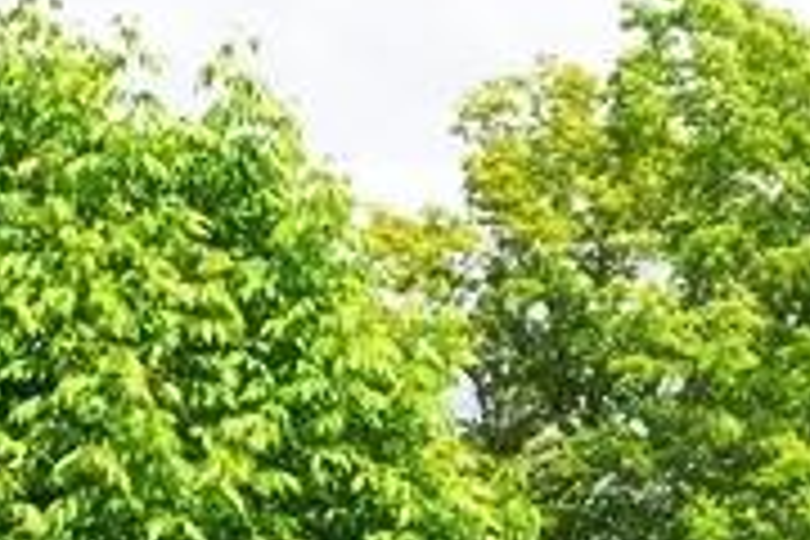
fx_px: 3577
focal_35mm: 159
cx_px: 567
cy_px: 1258
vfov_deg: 8.0
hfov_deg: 12.9
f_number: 7.1
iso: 400
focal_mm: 10.26
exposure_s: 1/800
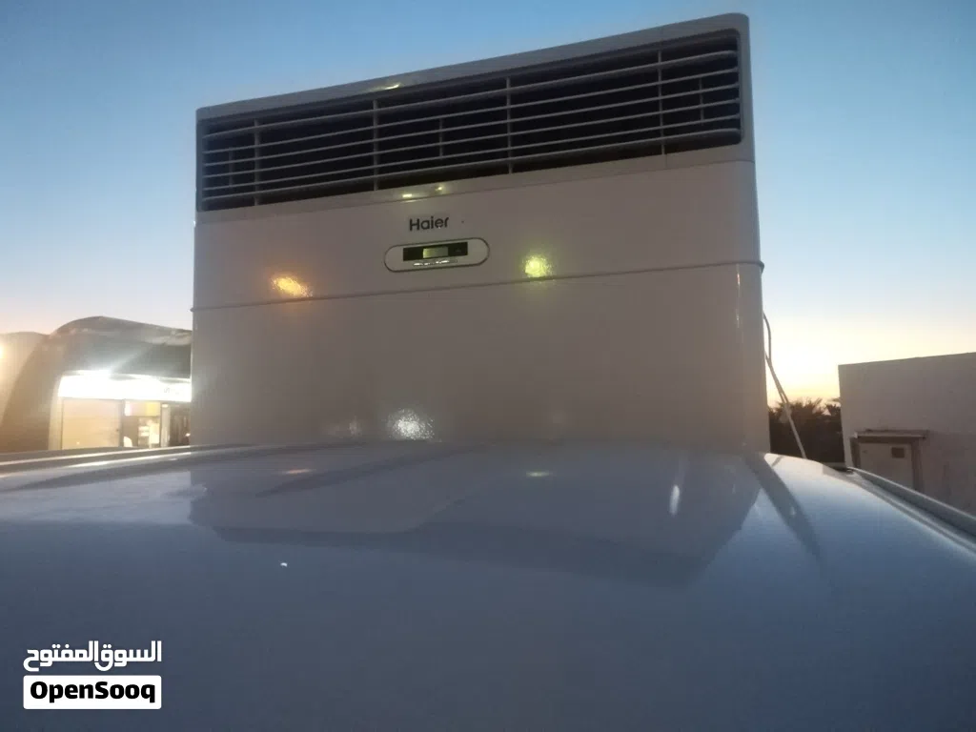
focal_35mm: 26
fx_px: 733
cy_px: 366
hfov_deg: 67.3
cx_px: 488
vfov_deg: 53.1
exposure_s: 1/20
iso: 3151
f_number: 1.8
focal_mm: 6.24
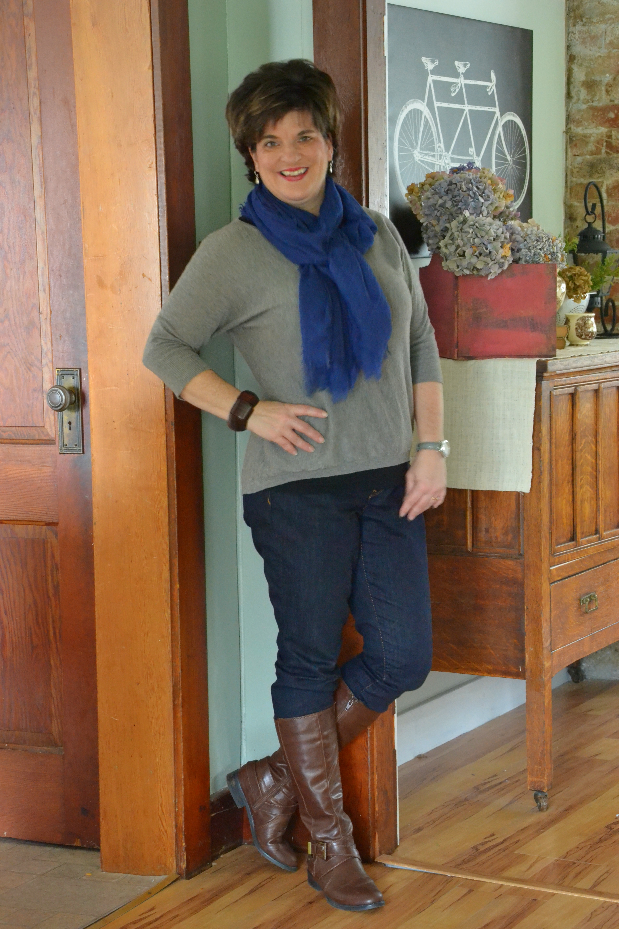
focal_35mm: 75
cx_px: 310
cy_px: 464
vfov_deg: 27.0
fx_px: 1934
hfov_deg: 18.2
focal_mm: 50
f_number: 8
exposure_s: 1/2.5
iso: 3200
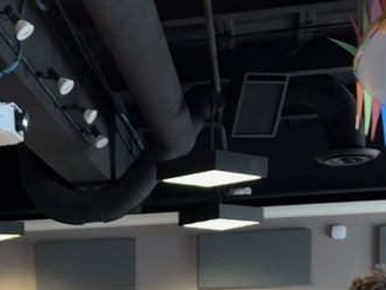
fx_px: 836
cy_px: 387
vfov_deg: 18.2
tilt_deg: -1.9
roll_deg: +1.1
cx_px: -12
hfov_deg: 24.6
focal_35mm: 75
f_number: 1.78
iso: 250
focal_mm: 6.76
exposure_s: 1/60
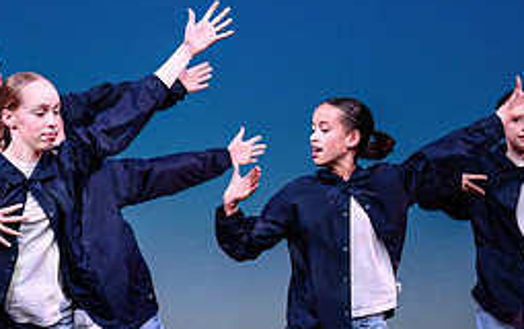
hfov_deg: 5.8
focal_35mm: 362
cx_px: 101
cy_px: 244
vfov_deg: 3.6
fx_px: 5175
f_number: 2.8
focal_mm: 130
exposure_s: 1/640
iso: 1600
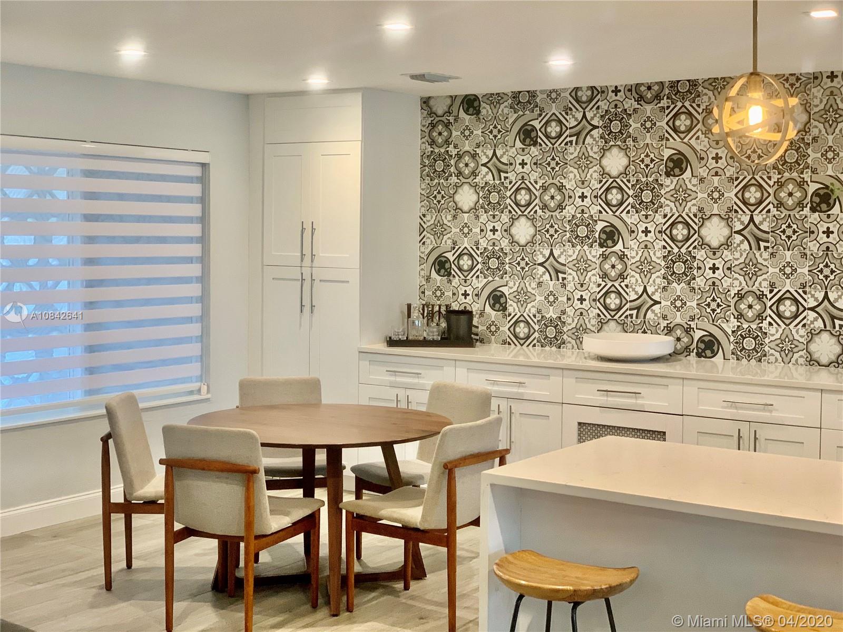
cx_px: 422
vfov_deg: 28.0
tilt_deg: -2.8
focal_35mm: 52
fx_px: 1266
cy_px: 316
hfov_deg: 36.8
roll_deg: -0.9
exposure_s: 1/60
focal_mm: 6
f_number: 2.4
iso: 160
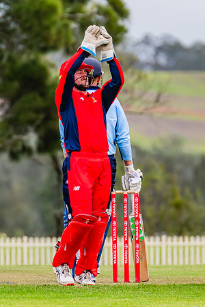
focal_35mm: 1056
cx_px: 60
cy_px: 133
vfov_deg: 2.0
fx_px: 9016
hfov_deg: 1.3
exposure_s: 1/1250
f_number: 10
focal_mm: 600
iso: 800
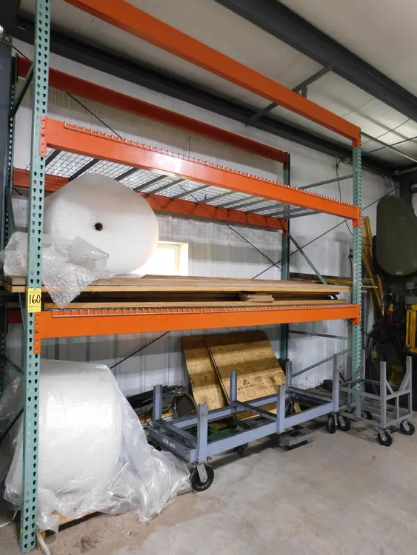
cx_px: 208
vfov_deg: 73.9
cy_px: 278
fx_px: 369
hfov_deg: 58.9
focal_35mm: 23
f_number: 3
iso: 400
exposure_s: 1/30
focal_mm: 4
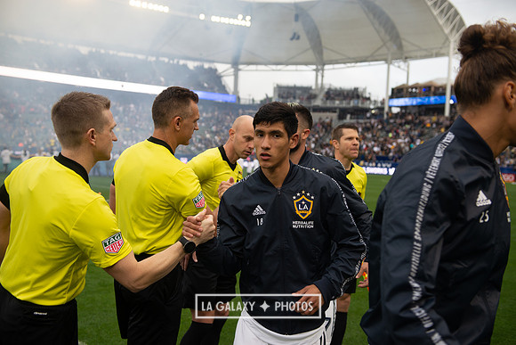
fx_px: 573
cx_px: 258
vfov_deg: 33.4
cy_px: 172
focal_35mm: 40
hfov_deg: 48.4
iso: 500
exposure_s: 1/640
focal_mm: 40
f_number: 3.5
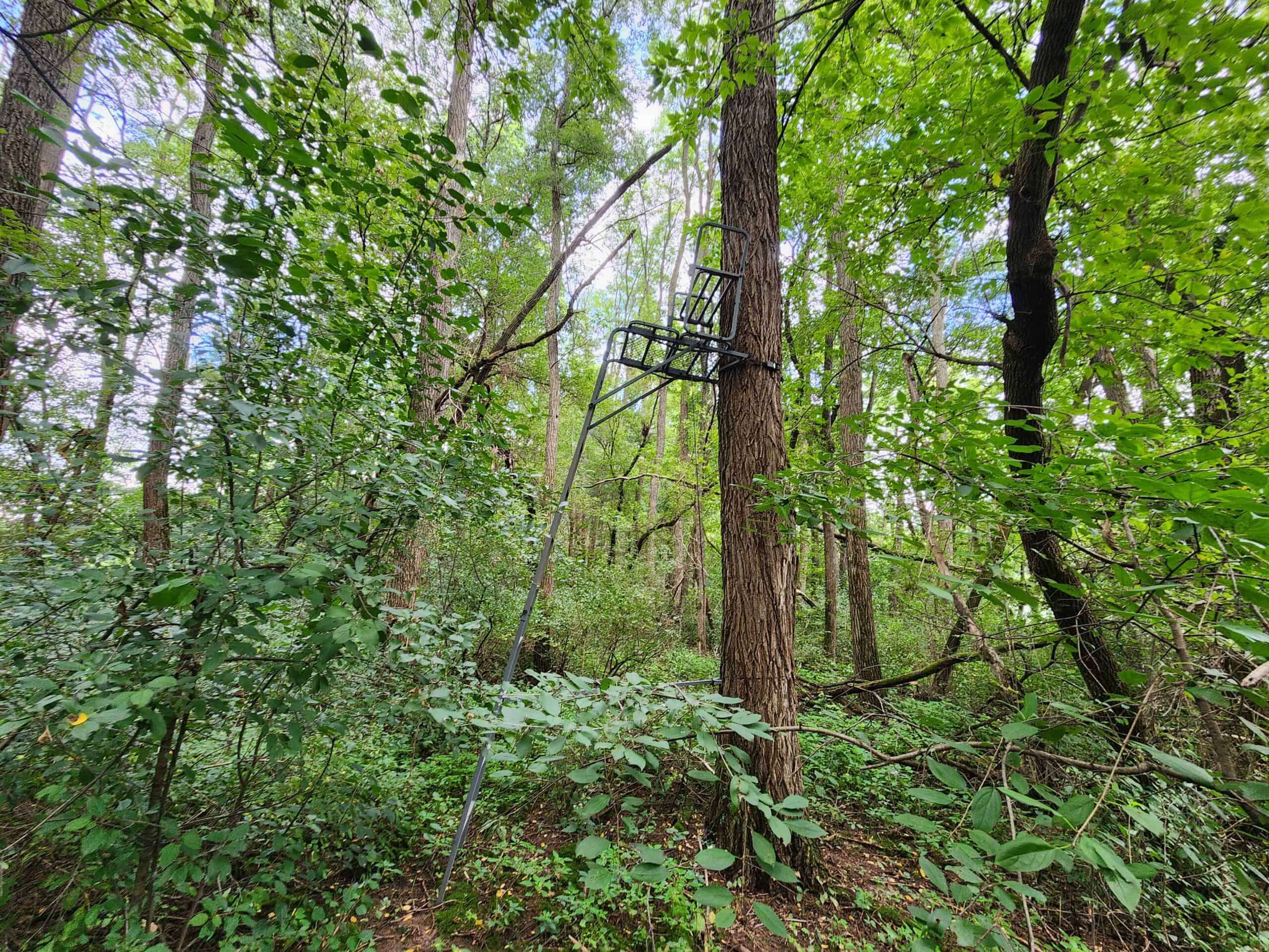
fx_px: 477
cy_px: 476
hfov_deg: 106.2
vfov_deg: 89.9
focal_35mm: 13
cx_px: 634
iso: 125
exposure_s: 1/60
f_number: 2.2
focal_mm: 2.2
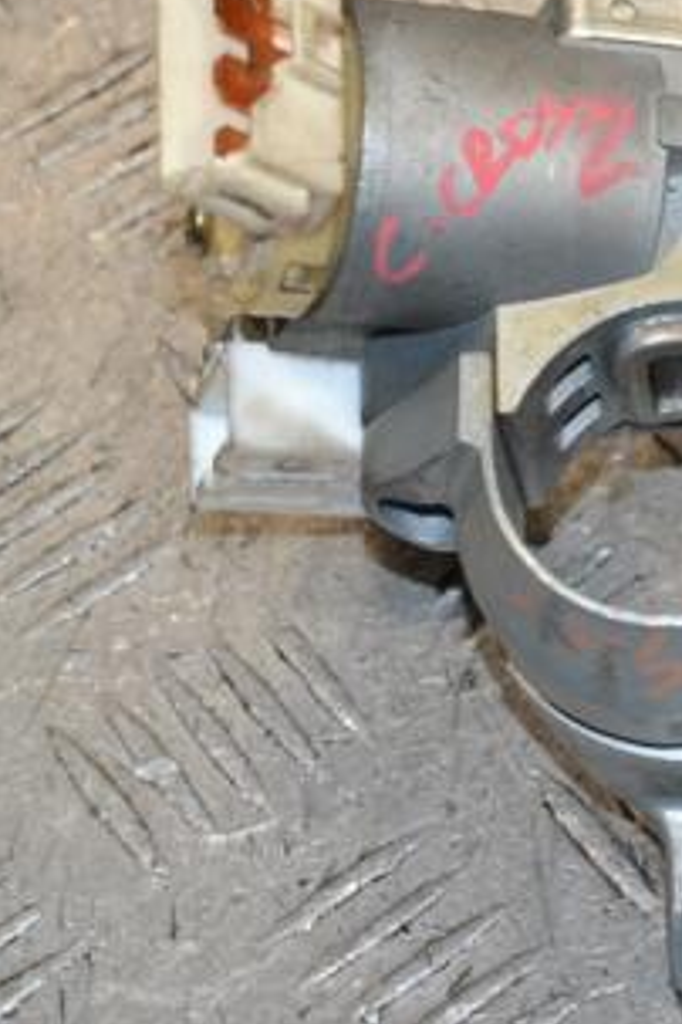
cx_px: 891
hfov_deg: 6.9
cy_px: 460
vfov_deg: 10.5
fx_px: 5569
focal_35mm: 196
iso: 800
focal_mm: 66
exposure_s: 1/200
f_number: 7.1
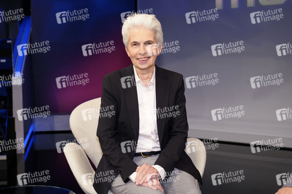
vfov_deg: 28.6
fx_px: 381
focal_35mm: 47
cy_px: 97
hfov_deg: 41.9
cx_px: 146
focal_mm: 47
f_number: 5.6
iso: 2000
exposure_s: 1/125
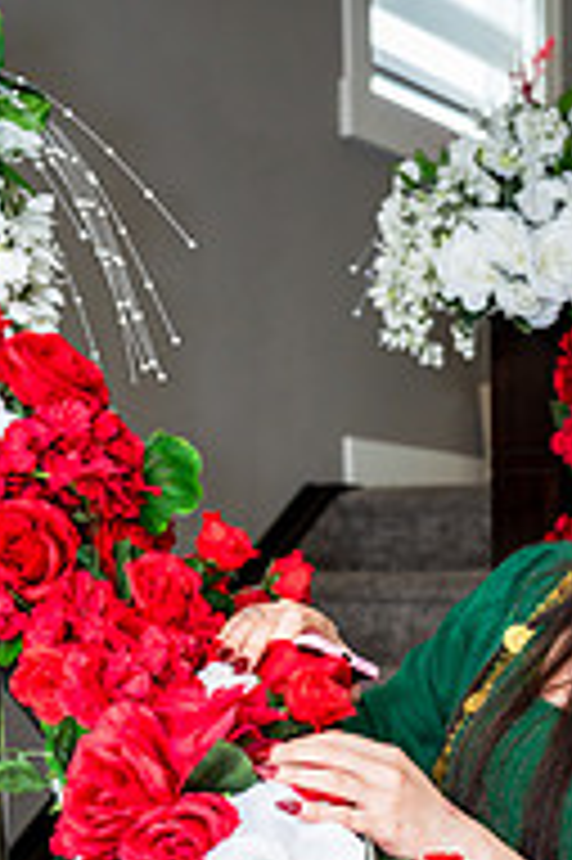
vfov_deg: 29.2
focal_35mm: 66
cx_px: 644
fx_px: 1576
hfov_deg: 19.6
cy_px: 792
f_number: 2.8
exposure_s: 1/200
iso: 800
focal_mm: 28
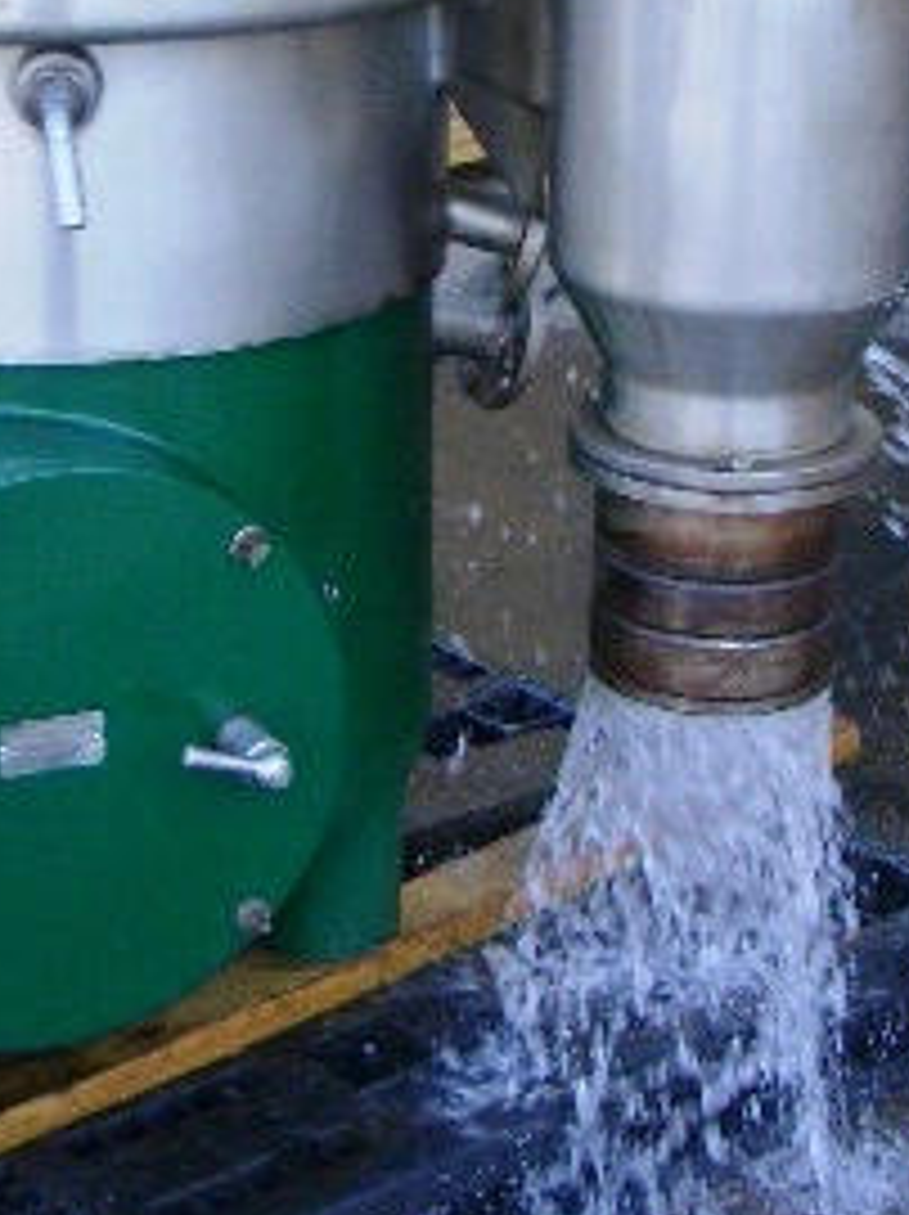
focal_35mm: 83
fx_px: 2911
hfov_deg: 17.5
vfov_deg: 23.5
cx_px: 108
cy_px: 410
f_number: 2.6
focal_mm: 5.8
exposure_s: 1/160
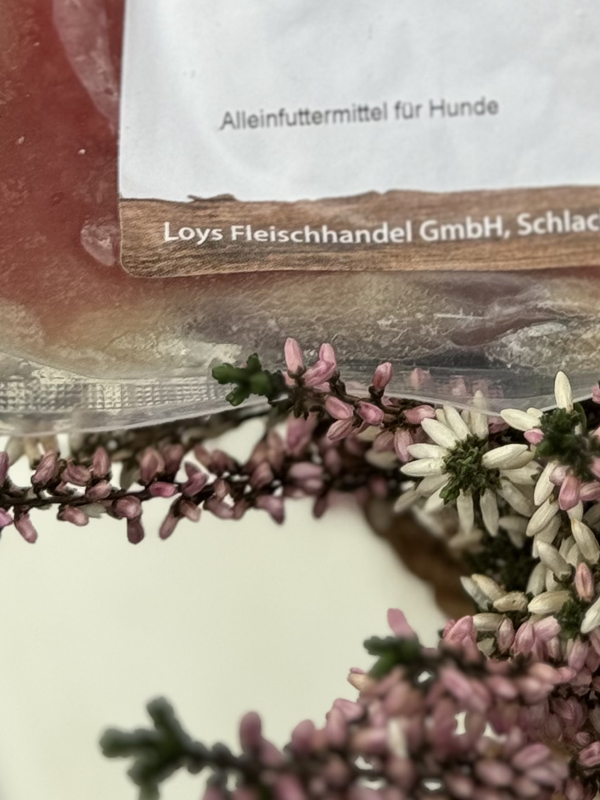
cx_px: 796
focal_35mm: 140
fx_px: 3234
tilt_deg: -54.0
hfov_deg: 10.4
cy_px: -306
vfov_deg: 13.5
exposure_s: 1/390
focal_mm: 6.86
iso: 64
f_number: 1.78
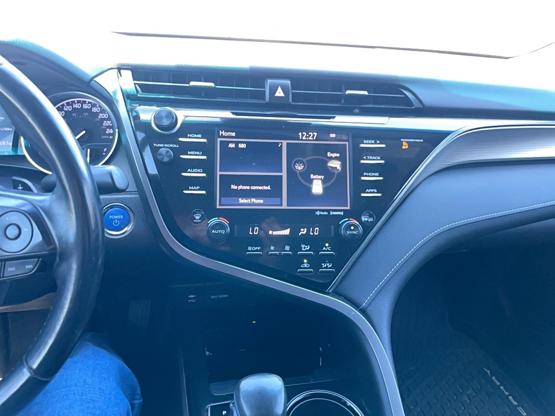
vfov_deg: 53.1
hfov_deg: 67.3
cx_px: 278
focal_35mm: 26
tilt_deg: -27.0
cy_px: 208
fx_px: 417
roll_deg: -2.1
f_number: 1.6
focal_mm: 4.2
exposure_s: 1/61
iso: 80
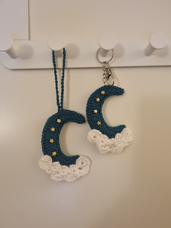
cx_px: 86
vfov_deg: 67.3
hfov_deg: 53.1
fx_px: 171
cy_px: 114
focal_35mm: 26
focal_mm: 5.4
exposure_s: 1/50
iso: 640
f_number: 1.8
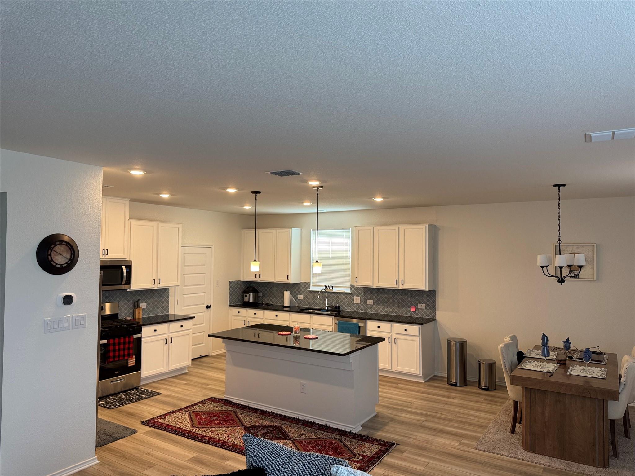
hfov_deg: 71.6
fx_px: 440
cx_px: 318
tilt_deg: +0.4
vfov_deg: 56.8
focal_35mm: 24
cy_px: 238
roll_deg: -0.5
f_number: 1.78
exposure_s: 1/120
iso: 125
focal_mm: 6.76
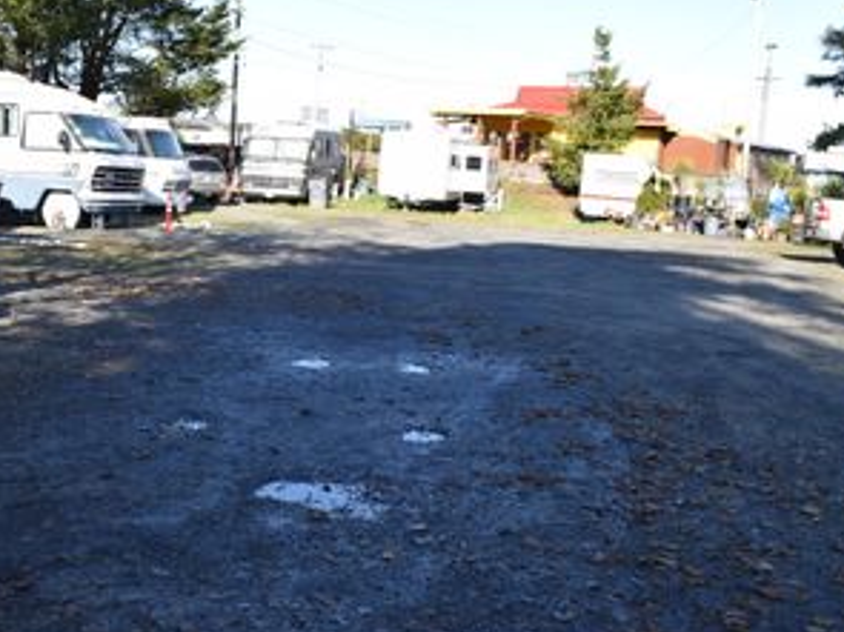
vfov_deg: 32.8
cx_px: 275
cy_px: 253
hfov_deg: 42.3
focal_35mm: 44
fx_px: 1072
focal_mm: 18
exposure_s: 1/160
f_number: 6.3
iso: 100
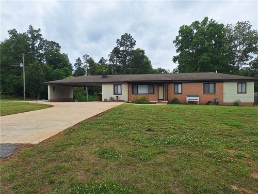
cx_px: 129
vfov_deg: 58.9
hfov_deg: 73.9
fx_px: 171
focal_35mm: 23
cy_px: 97
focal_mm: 5.54
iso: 40
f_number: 1.8
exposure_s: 1/3236
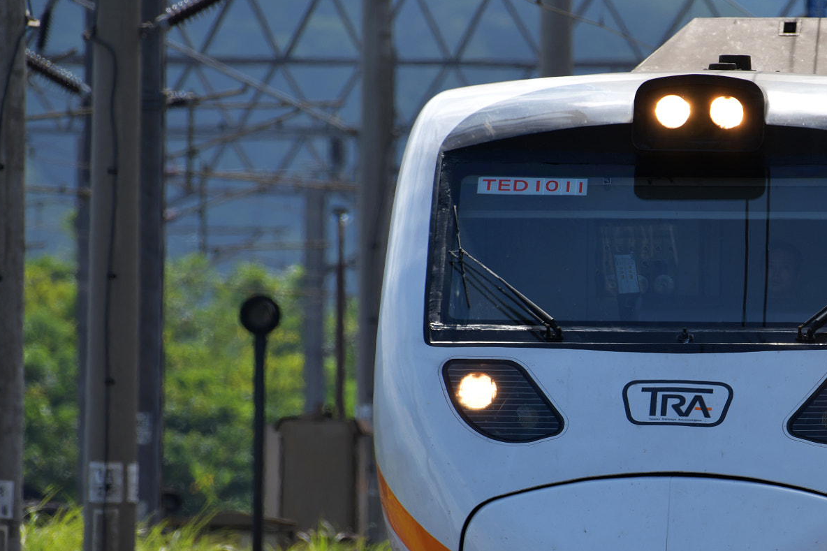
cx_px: 640
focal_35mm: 865
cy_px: 373
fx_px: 19867
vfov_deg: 1.6
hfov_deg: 2.4
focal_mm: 500
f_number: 7.1
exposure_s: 1/500
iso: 100
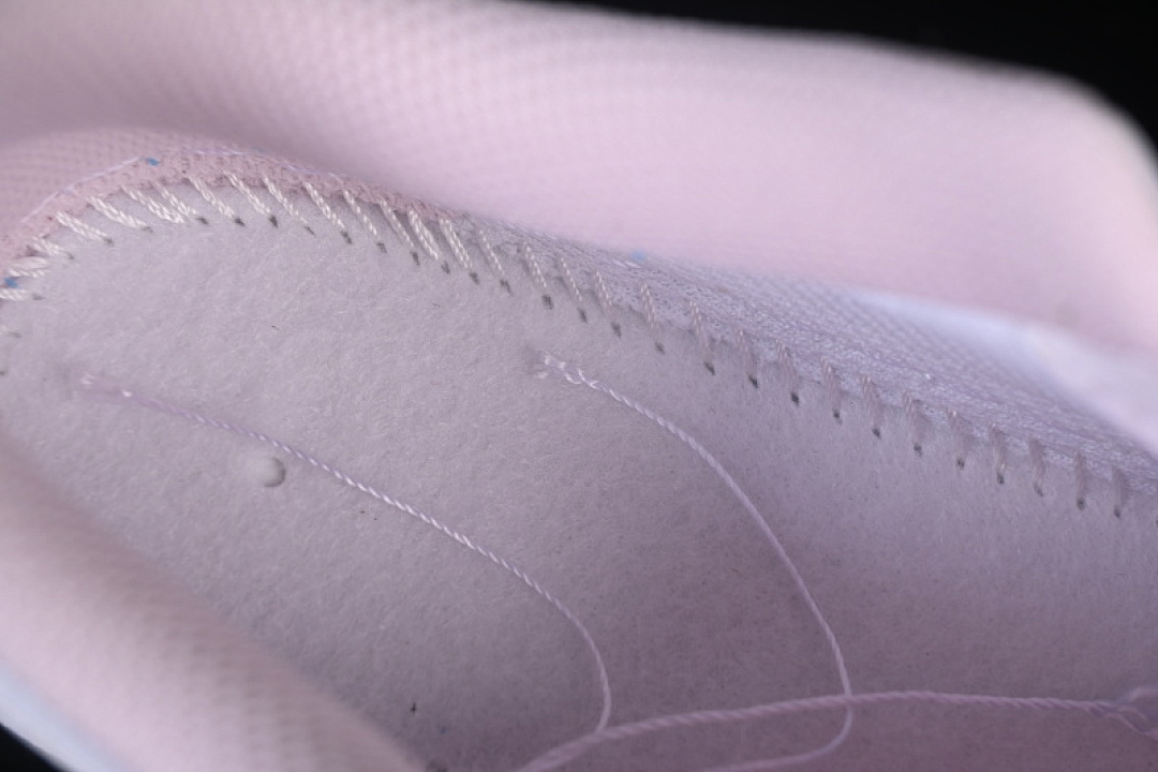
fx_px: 2412
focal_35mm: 75
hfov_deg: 27.0
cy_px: 386
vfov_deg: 18.2
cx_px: 579
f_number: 7.1
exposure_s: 1/80
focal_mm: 50
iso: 160
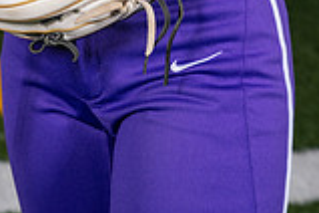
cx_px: 104
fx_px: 1551
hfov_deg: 11.7
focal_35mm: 175
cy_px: -231
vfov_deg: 7.5
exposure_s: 1/200
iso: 200
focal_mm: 62
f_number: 5.6
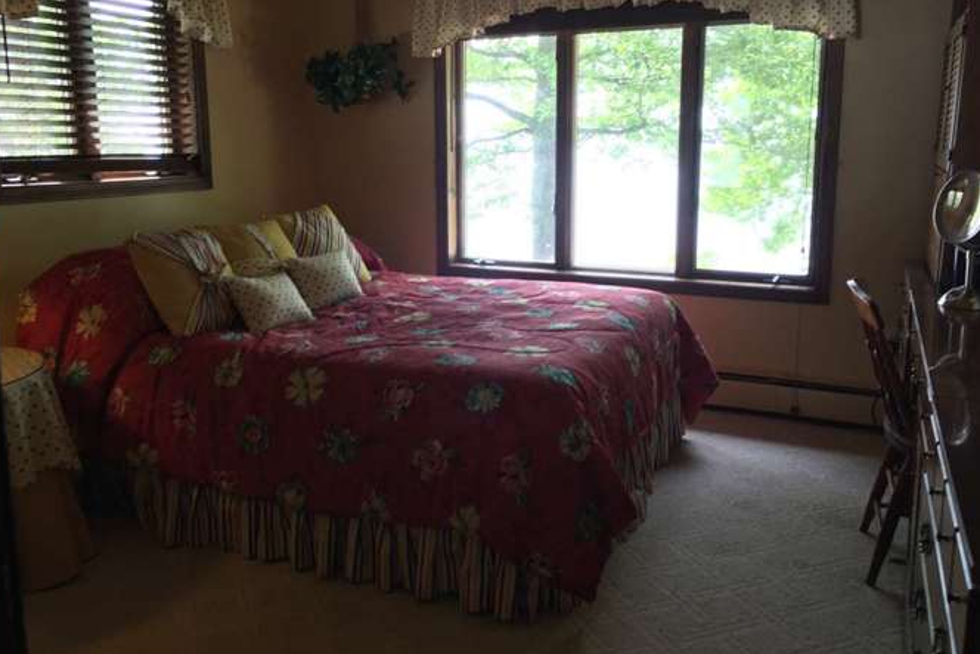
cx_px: 488
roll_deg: +1.8
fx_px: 844
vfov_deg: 42.3
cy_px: 282
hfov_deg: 60.3
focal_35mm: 31
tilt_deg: -6.3
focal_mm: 4.15
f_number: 2.2
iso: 32
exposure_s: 1/40
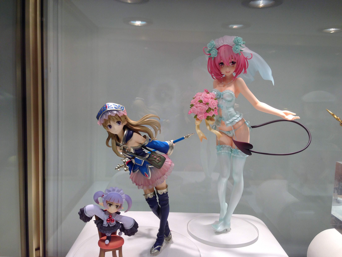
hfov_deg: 55.4
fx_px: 326
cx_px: 171
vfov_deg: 42.9
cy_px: 128
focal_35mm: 33
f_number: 2.4
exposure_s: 1/120
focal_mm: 4.13
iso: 50
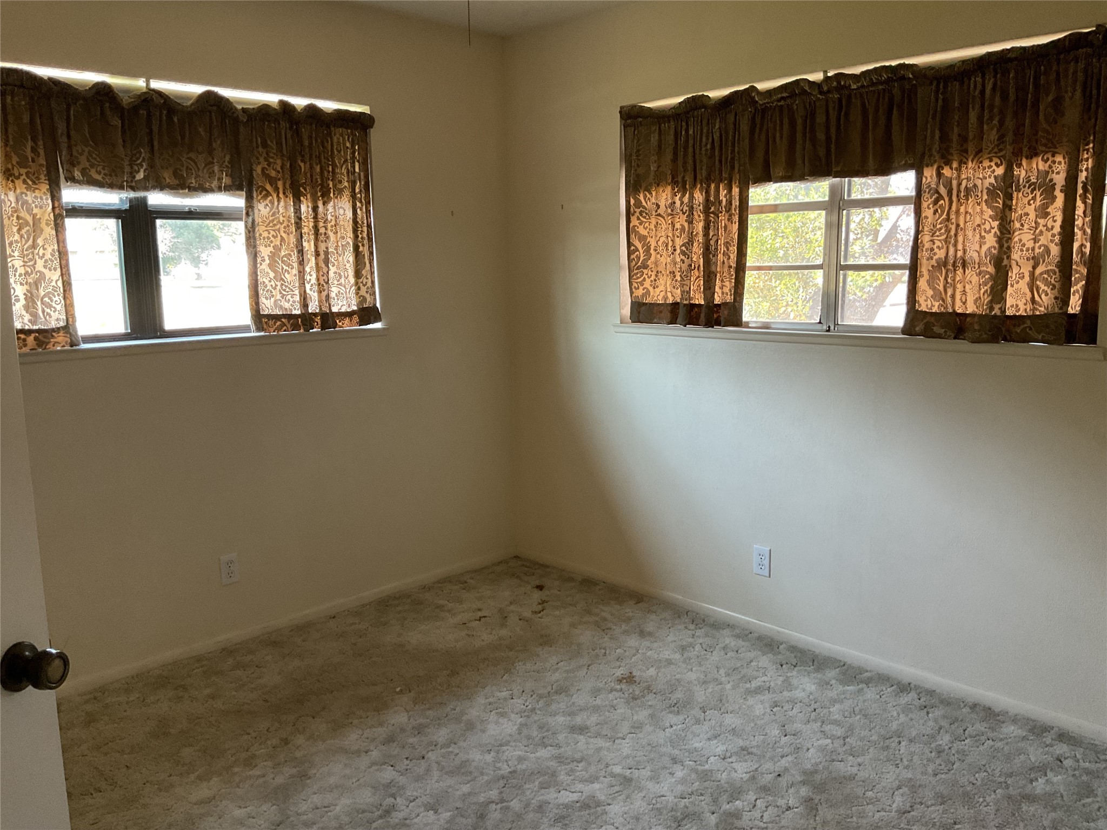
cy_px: 415
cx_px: 554
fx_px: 927
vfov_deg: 48.2
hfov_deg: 61.7
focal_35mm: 29
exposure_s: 1/50
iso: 160
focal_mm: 3
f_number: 1.8
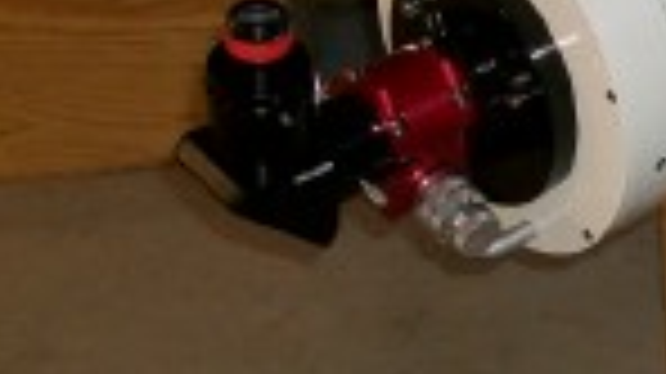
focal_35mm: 100
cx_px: 891
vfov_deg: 11.9
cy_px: -23
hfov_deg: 19.5
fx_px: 1765
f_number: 2.8
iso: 120
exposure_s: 1/60
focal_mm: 5.7
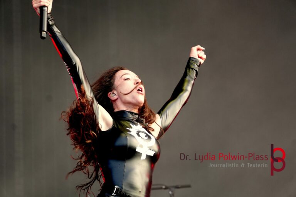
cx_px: 148
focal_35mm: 216
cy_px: 98
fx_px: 1776
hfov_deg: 9.5
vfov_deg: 6.4
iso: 1000
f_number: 5.6
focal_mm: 144
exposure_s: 1/250
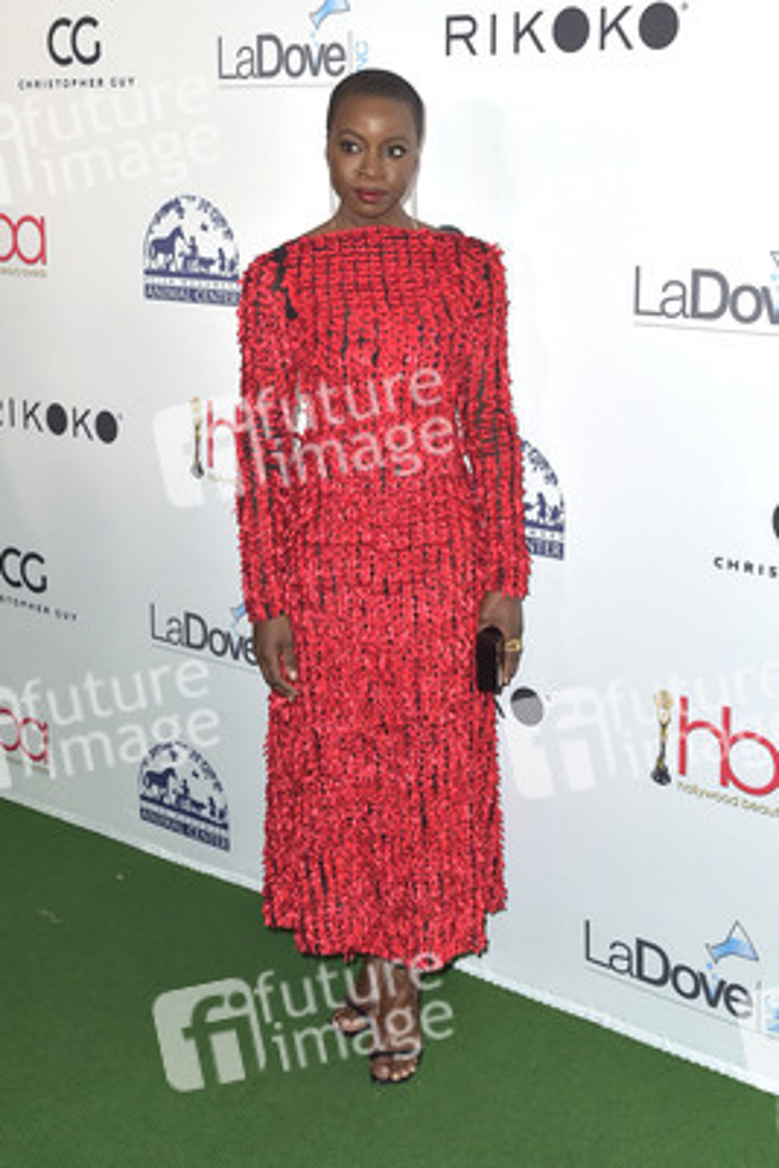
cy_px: 584
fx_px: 1232
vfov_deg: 50.7
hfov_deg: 35.1
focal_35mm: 38
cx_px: 390
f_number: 6.3
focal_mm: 38
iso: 400
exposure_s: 1/250
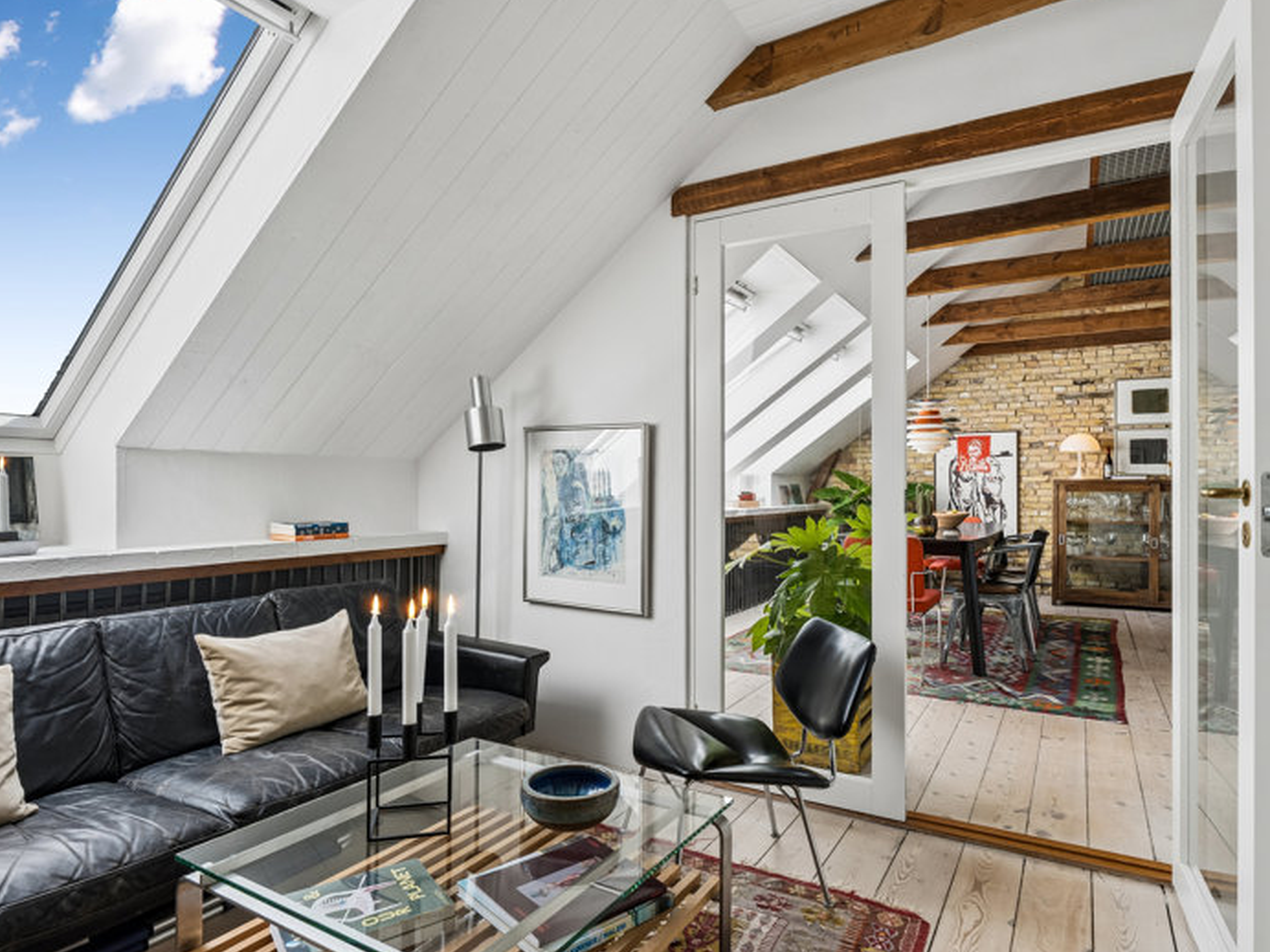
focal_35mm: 21
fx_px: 764
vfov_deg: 63.9
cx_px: 641
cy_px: 476
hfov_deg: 79.4
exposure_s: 1/30
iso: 200
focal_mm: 12.5
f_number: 8
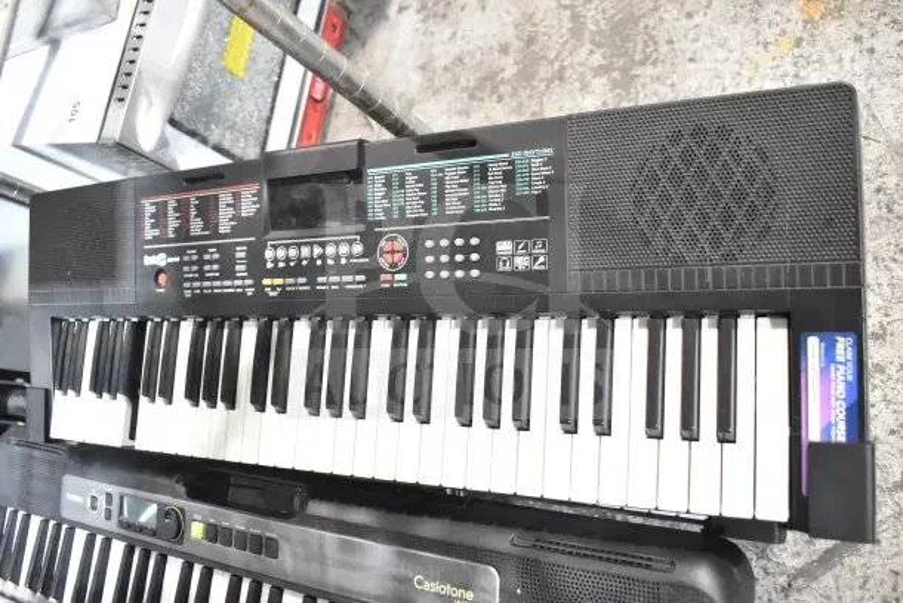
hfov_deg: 59.5
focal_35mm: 32
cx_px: 452
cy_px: 302
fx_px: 790
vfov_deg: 41.7
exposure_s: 1/100
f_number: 5
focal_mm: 21
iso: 6400
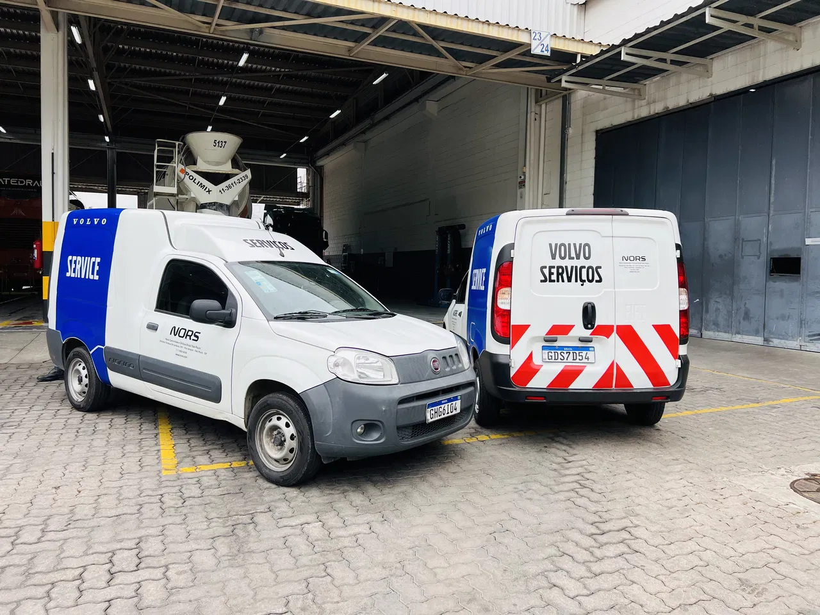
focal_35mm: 26
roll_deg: -1.4
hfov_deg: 67.3
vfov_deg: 53.1
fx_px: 616
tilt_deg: -3.2
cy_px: 308
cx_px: 410
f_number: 1.5
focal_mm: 5.7
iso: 50
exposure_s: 1/982
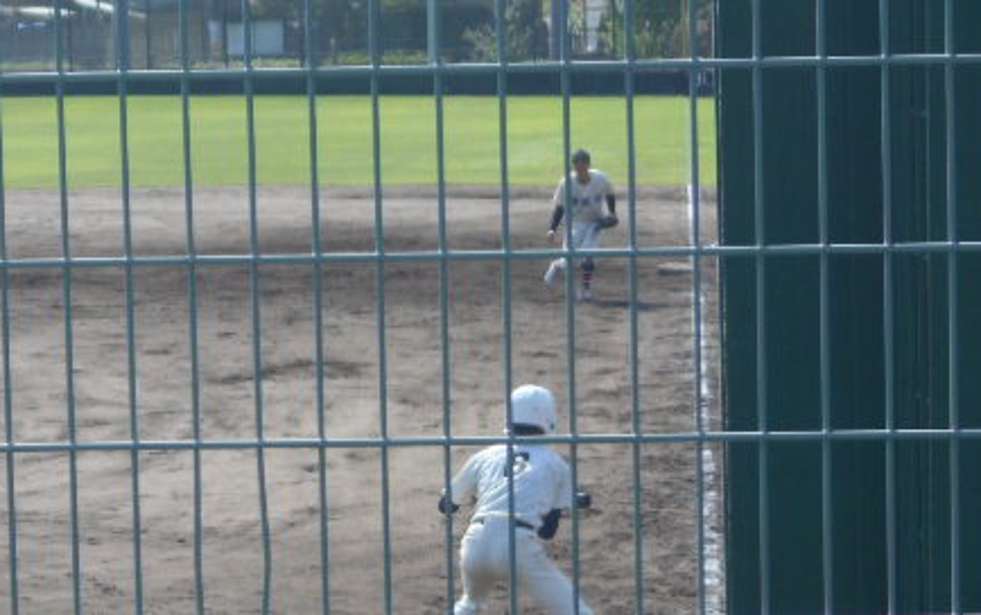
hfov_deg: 10.3
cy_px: 525
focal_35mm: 203
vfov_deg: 6.5
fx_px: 5432
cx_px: 439
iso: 100
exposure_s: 1/250
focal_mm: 23
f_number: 6.5
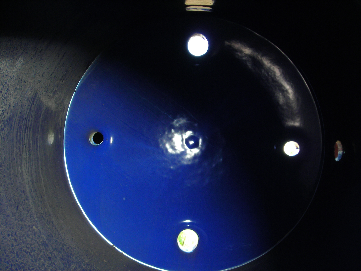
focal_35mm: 38
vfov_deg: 37.7
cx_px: 180
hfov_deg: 49.0
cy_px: 136
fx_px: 396
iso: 91
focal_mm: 6.3
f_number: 3.2
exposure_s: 1/60.1
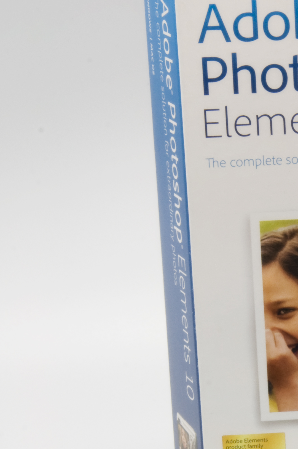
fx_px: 2066
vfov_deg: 12.2
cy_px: 461
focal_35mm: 166
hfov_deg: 8.1
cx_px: 391
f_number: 22
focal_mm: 42
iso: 200
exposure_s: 1/3
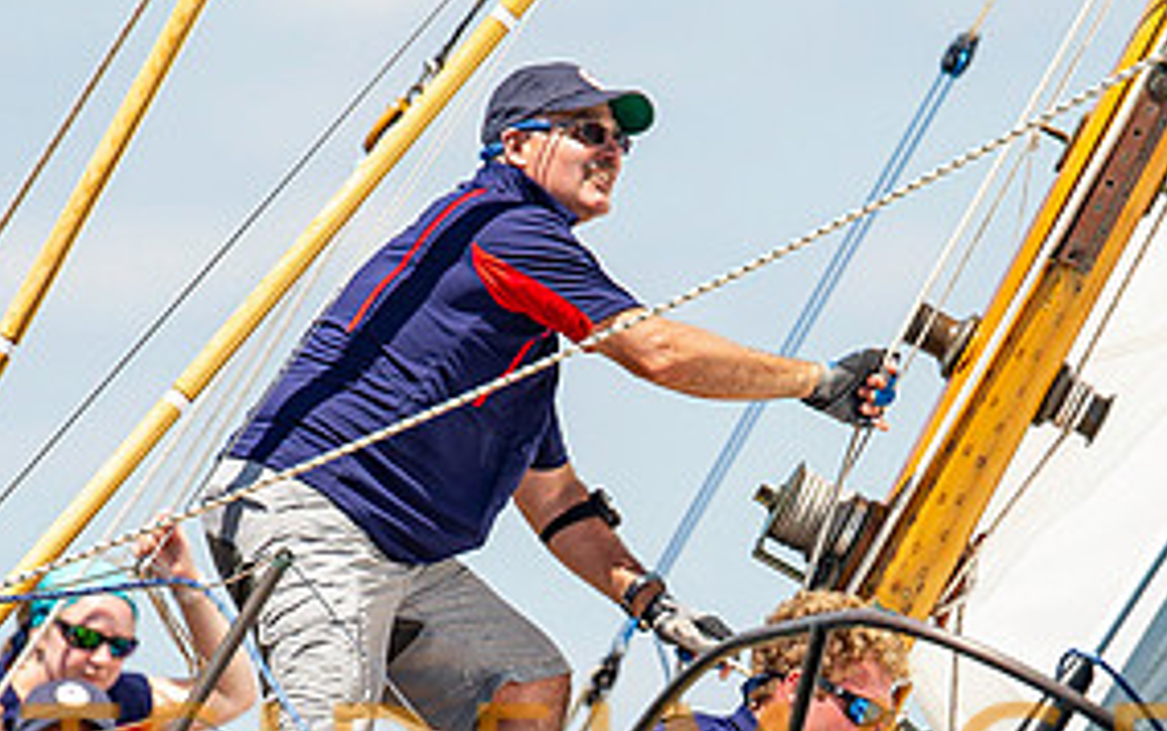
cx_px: 616
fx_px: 39723
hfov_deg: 1.7
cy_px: 735
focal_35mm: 1248
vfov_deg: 1.1
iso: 400
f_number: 5.6
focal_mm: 600
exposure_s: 1/1600
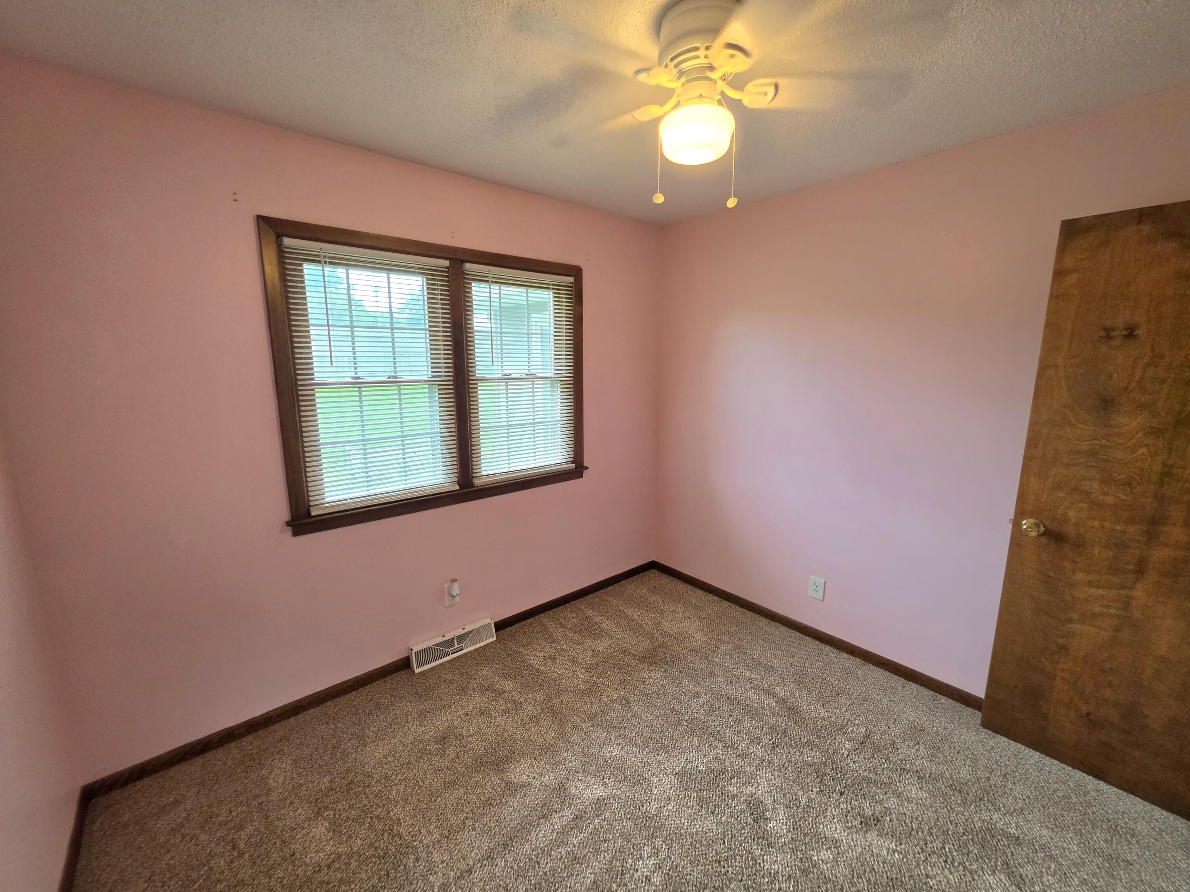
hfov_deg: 106.2
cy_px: 446
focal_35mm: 13
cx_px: 595
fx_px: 447
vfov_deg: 89.9
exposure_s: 1/120
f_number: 1.9
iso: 125
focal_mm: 2.2
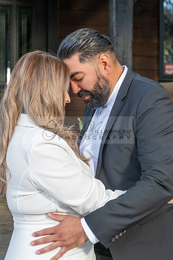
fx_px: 578
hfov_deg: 17.0
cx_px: 103
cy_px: 129
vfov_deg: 25.3
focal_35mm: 80
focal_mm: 52
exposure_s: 1/125
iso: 400
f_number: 4.5
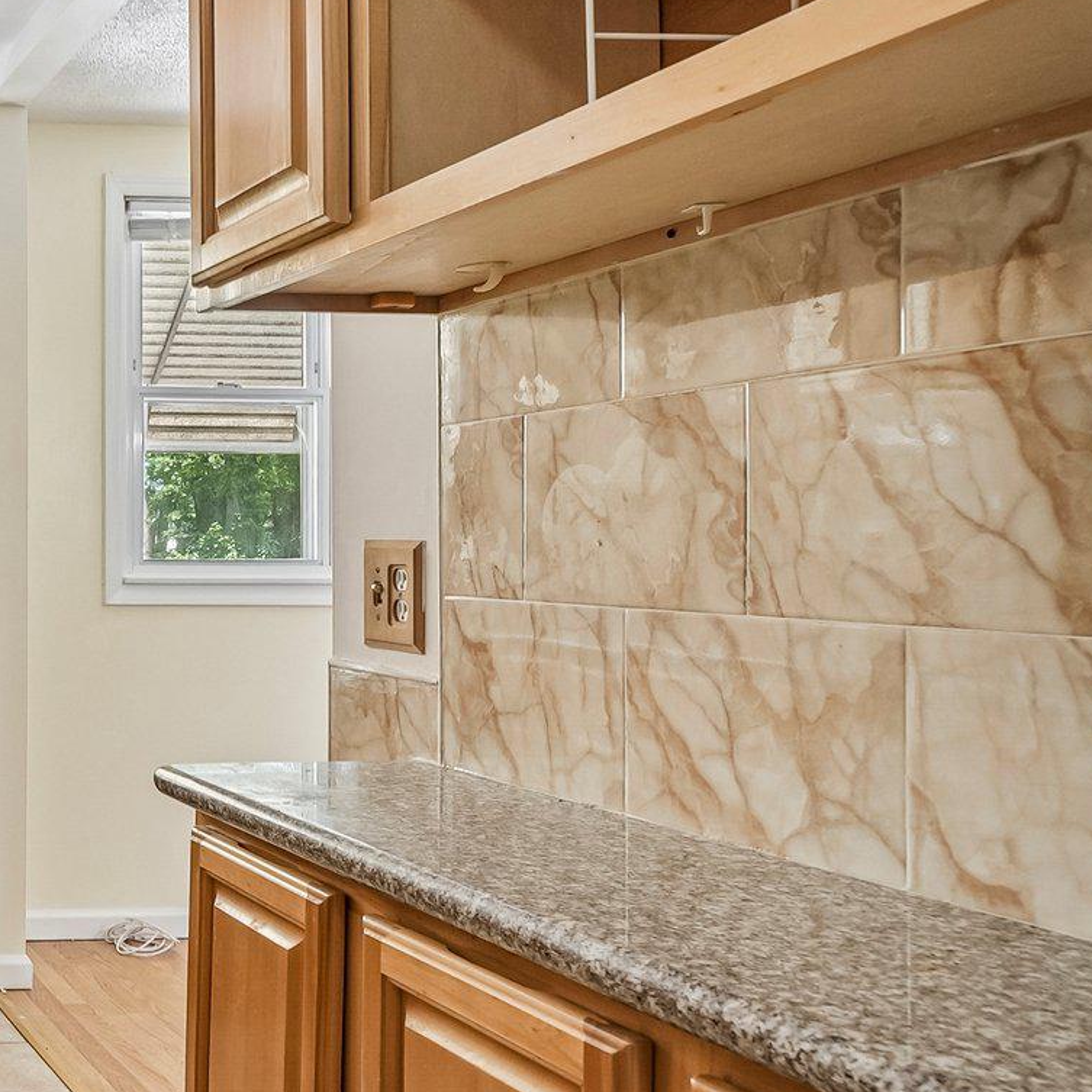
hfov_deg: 33.6
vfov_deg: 44.9
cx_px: -305
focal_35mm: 37
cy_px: 556
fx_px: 1321
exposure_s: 1/50
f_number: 8
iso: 400
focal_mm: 16
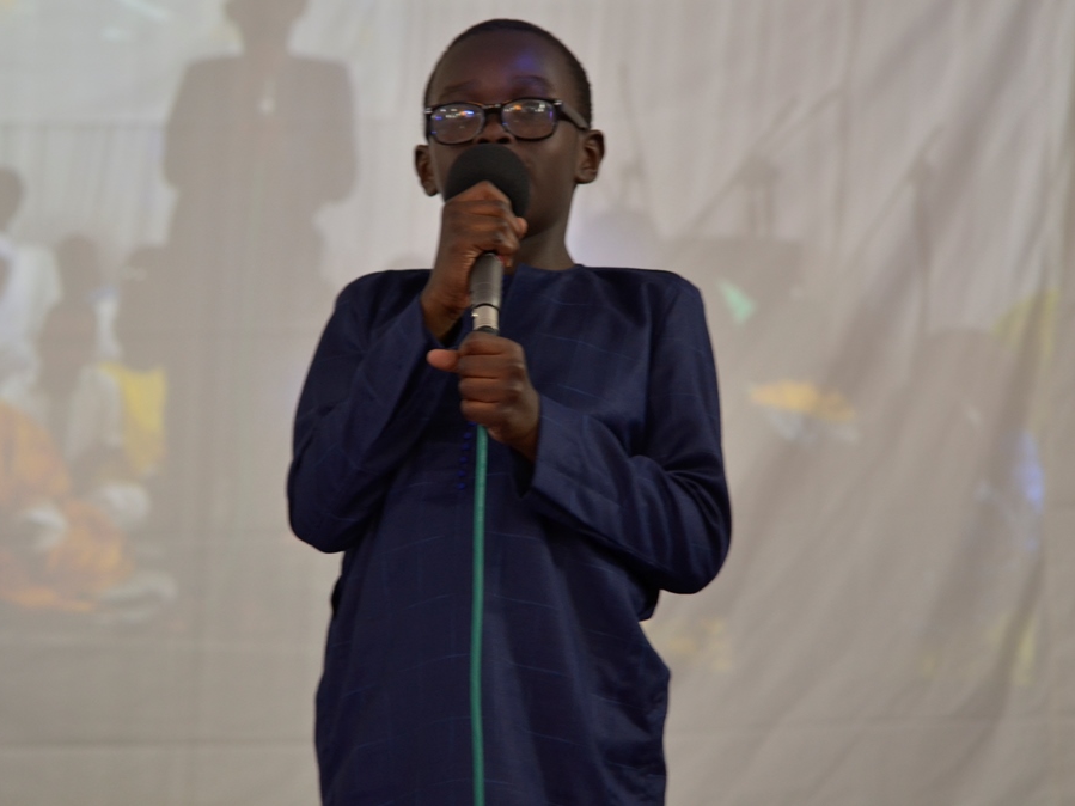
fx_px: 4378
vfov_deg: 10.5
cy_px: 403
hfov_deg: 14.0
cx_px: 540
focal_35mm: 141
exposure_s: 1/50
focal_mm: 86
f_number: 4
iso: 640
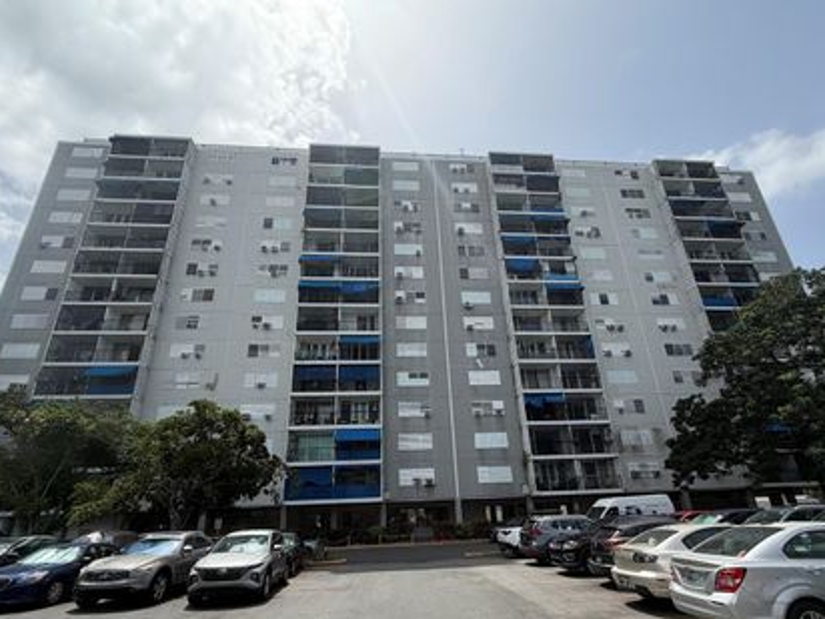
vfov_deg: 74.2
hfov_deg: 91.0
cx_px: 415
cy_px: 360
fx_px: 405
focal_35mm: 17
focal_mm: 2.22
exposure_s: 1/1125
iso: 32
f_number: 2.2
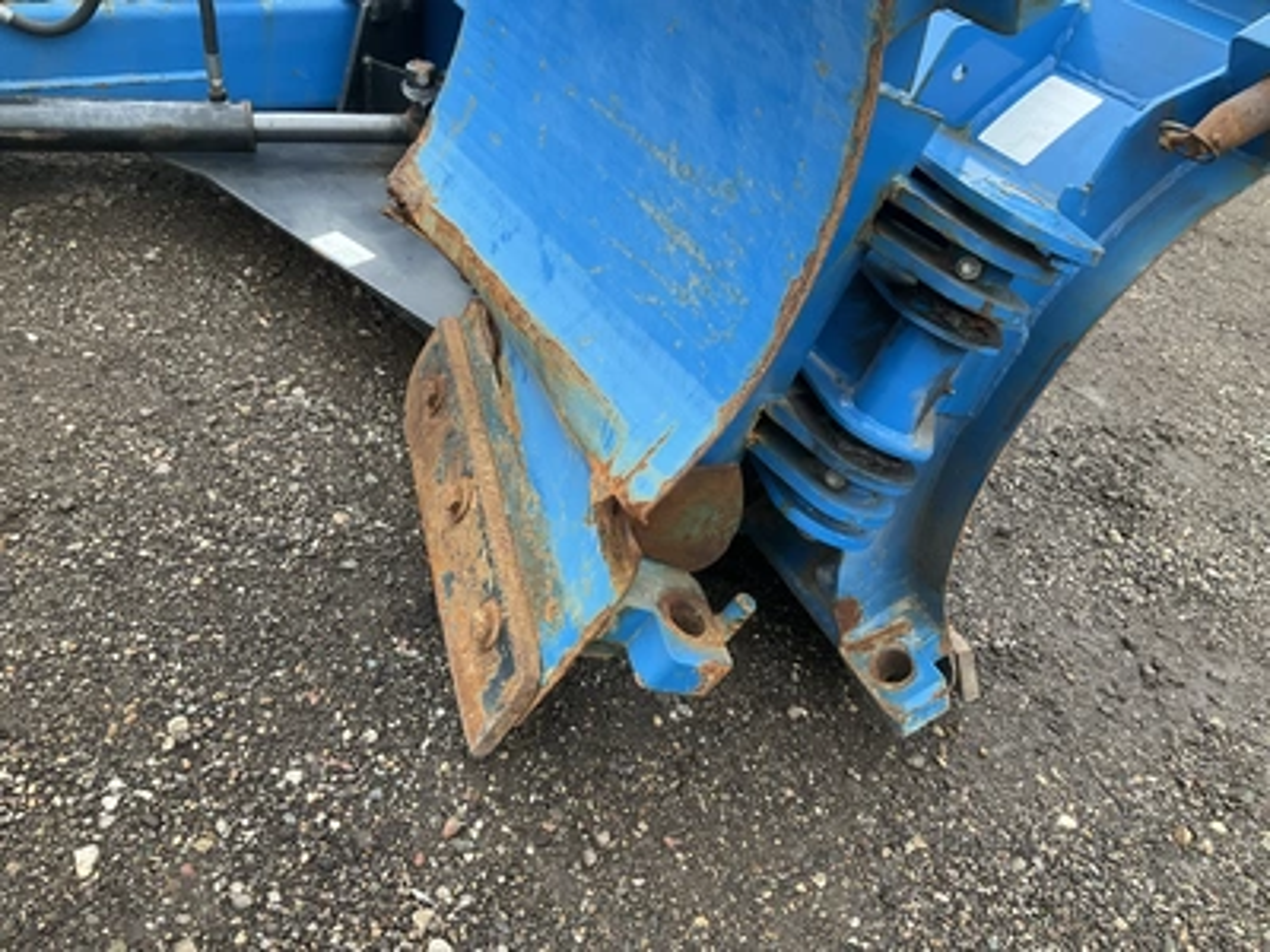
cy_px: 476
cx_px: 635
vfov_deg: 48.2
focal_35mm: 29
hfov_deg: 61.7
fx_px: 1064
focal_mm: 3
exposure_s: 1/122
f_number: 1.8
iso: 32
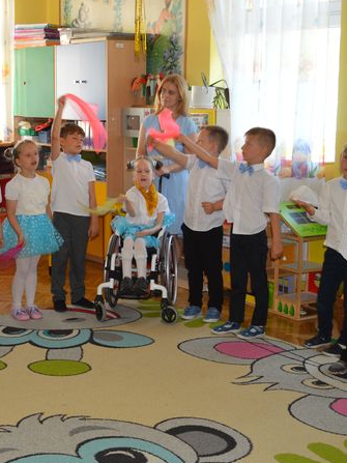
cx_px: 44
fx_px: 883
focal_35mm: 66
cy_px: 273
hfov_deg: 21.8
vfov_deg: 29.3
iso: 400
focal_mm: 20
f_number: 4
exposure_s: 1/60
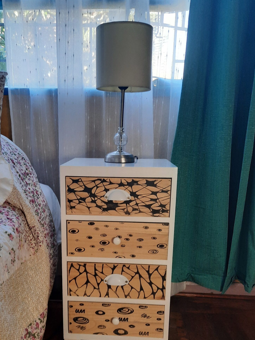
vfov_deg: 54.7
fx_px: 324
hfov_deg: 42.7
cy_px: 213
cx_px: 102
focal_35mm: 33
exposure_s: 1/50
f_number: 2
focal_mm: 4.6
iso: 250
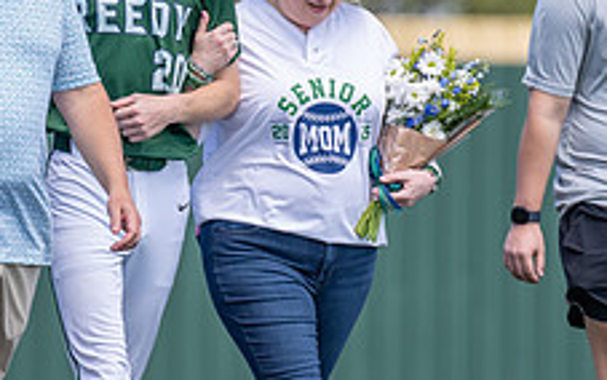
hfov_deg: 3.4
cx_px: 157
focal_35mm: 620
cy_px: 75
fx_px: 10259
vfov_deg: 2.1
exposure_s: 1/1000
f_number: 2.8
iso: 100
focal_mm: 200
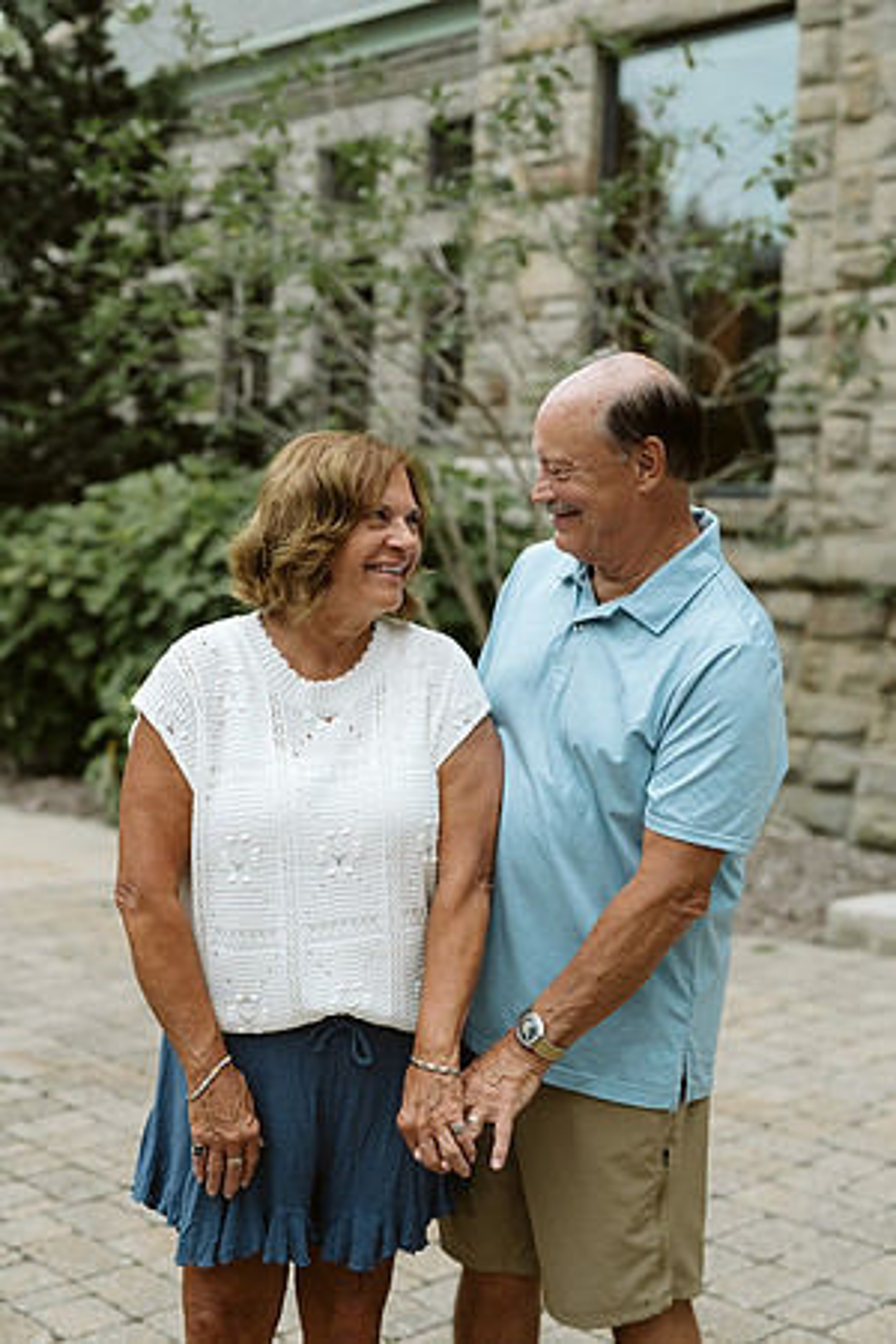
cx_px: 448
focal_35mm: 50
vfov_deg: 39.6
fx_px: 1867
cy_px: 672
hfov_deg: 27.0
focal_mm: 50
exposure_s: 1/320
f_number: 2.8
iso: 640
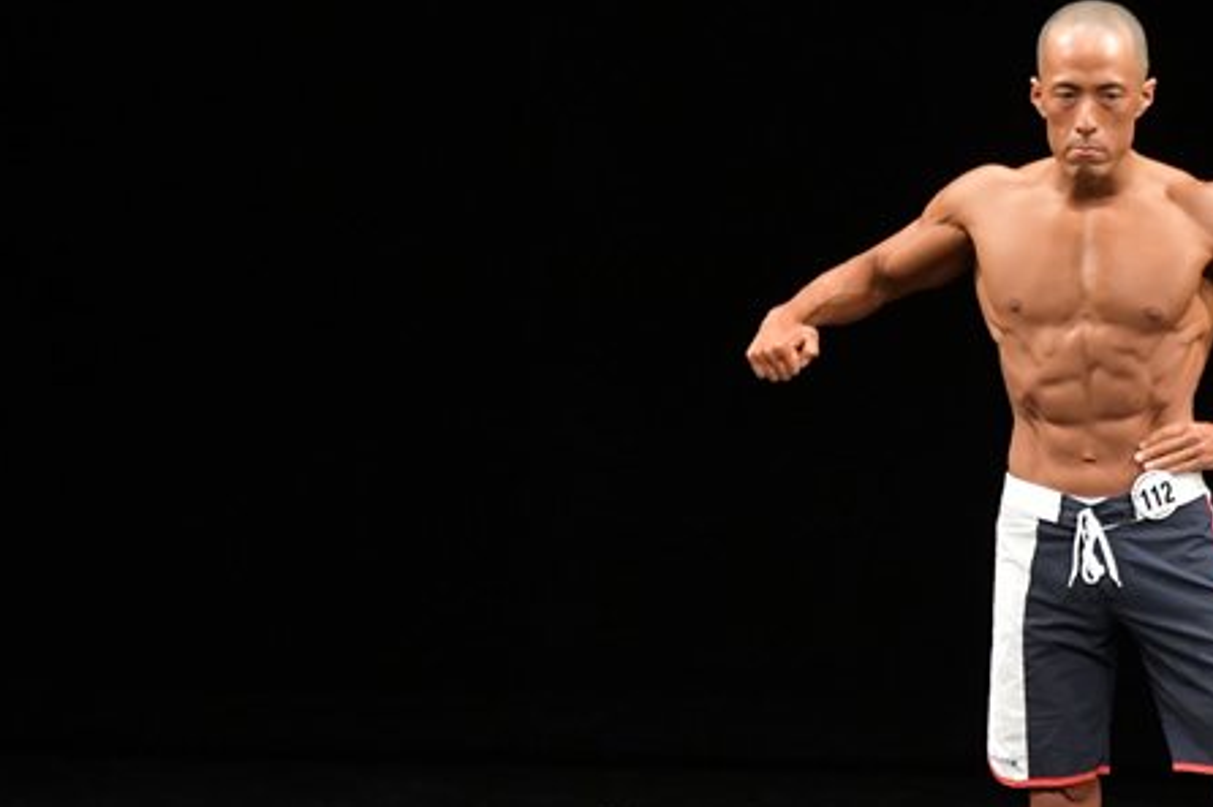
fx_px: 14920
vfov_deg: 3.1
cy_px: 522
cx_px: 997
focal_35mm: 443
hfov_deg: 4.7
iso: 3200
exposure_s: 1/400
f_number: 5.6
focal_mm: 170
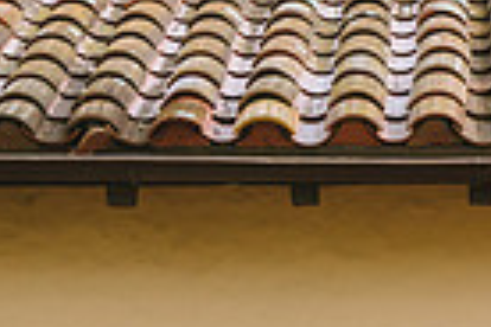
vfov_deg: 7.1
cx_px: 445
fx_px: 2578
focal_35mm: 189
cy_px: 610
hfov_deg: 10.8
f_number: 4
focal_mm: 45
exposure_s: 1/320
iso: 250
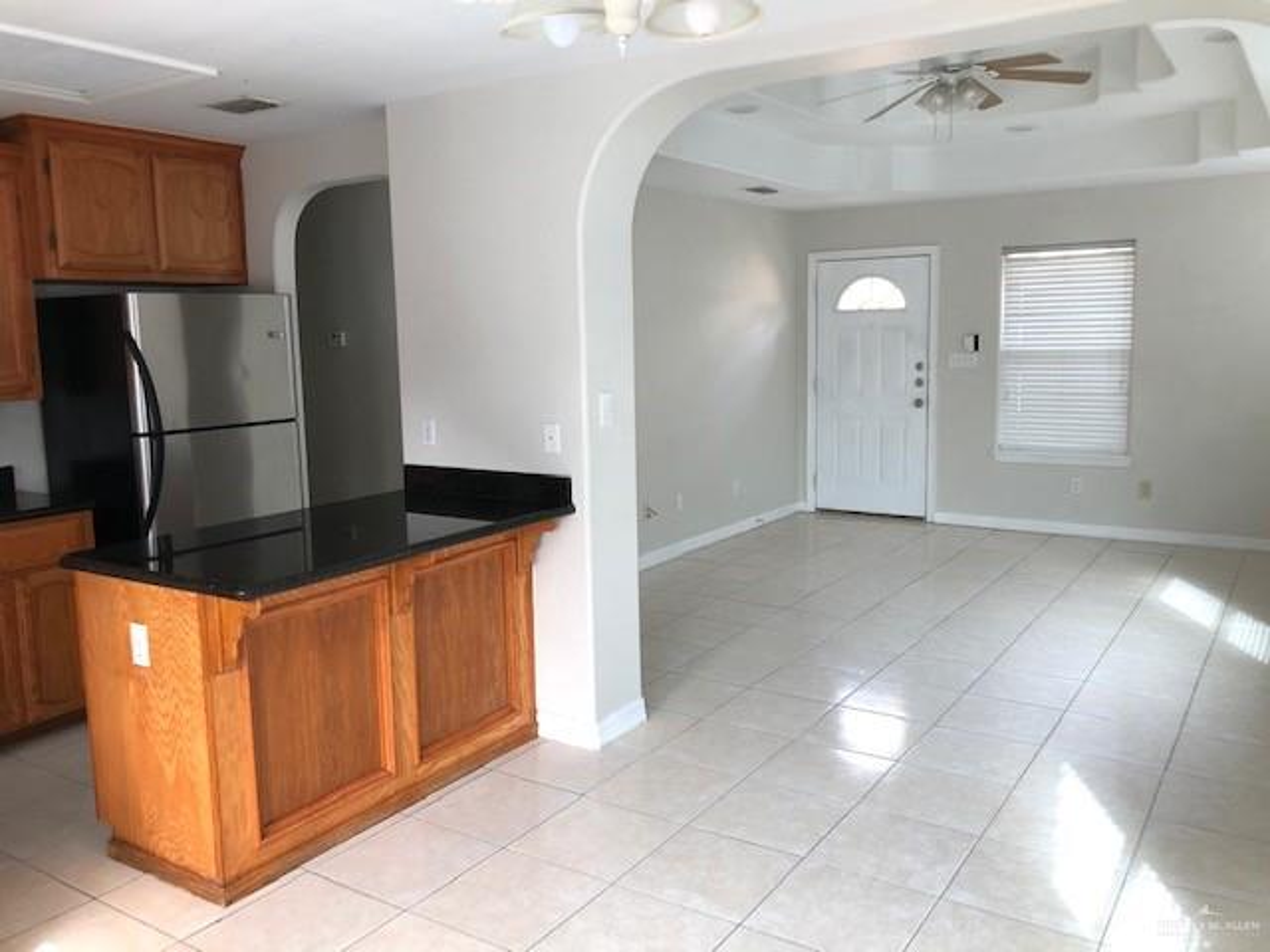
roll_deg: +2.3
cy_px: 476
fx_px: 1027
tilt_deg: -7.2
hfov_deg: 63.4
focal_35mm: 28
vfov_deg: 49.7
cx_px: 635
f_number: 1.8
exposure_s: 1/30
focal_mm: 4
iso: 32
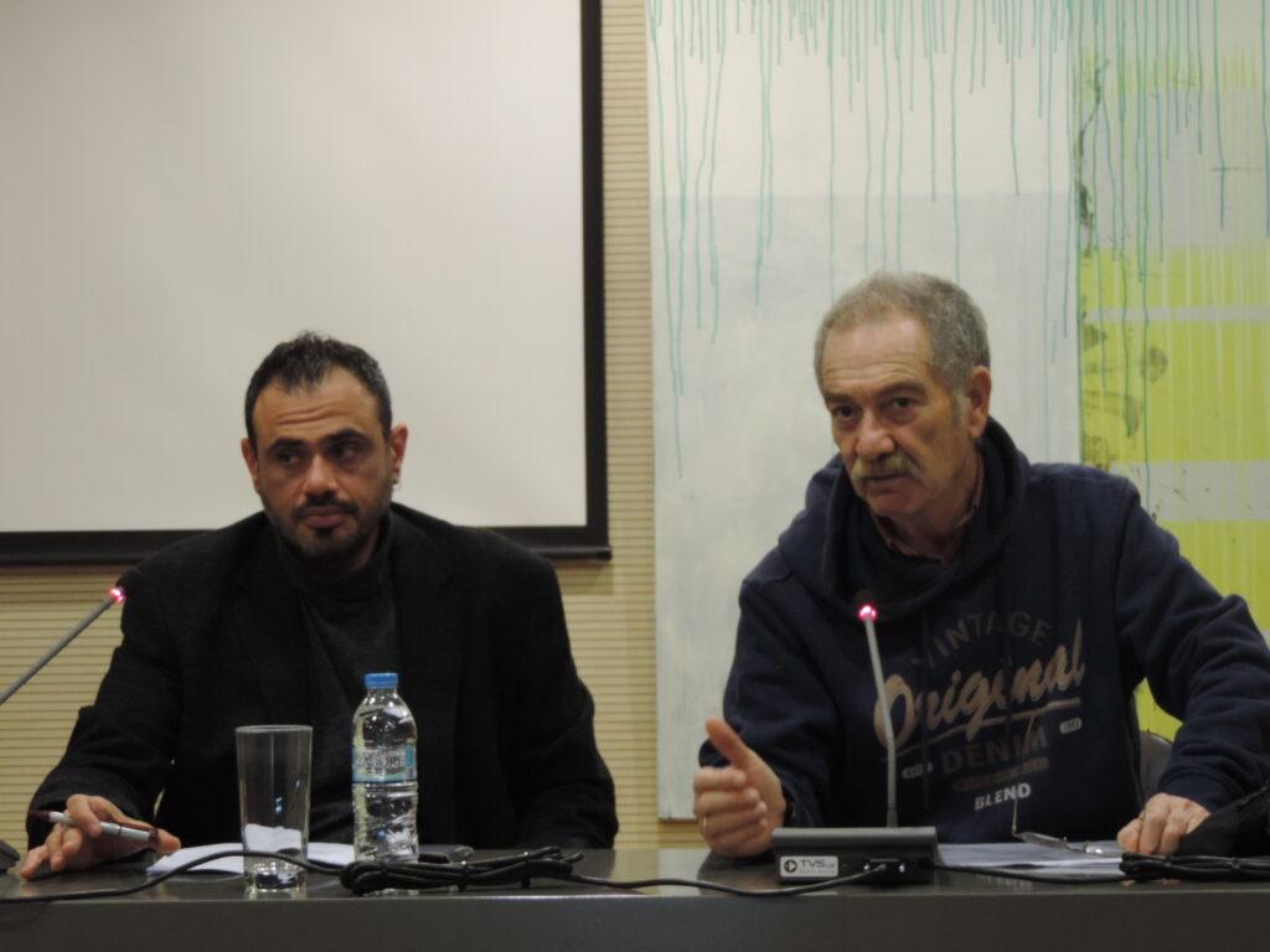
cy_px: 476
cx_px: 635
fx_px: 3669
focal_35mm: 100
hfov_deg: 19.6
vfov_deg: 14.8
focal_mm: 17.8
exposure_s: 1/25
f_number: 4.1
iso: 500
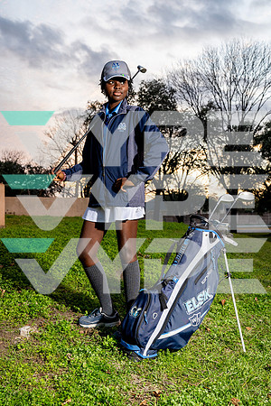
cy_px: 203
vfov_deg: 48.5
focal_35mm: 40
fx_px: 452
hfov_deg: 33.4
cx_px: 136
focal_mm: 40
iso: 800
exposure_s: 1/250
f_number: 5.6
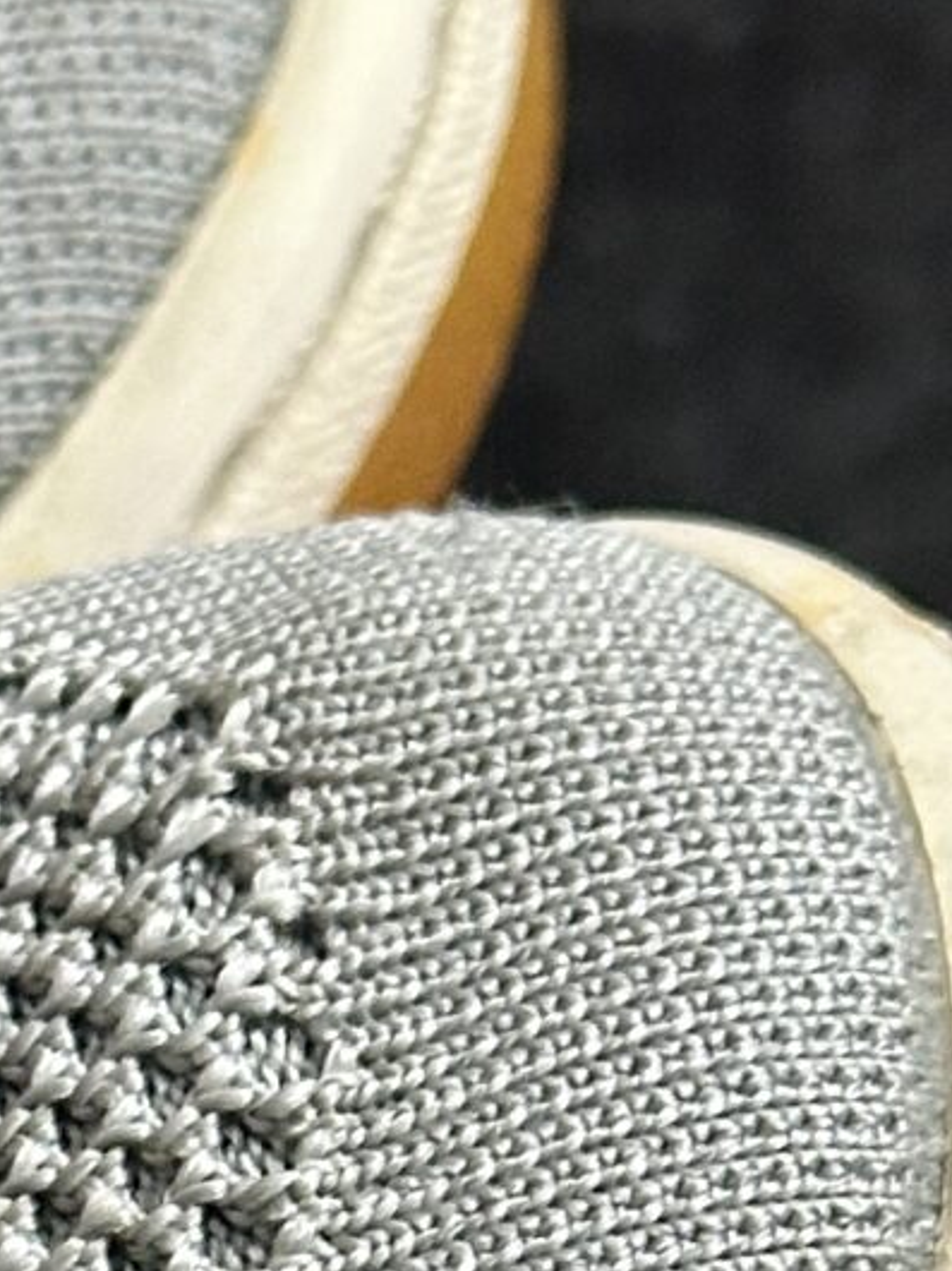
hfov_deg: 6.4
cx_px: -237
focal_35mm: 232
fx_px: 8514
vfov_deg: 8.4
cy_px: 1856
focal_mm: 6.86
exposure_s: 1/50
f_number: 1.78
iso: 200
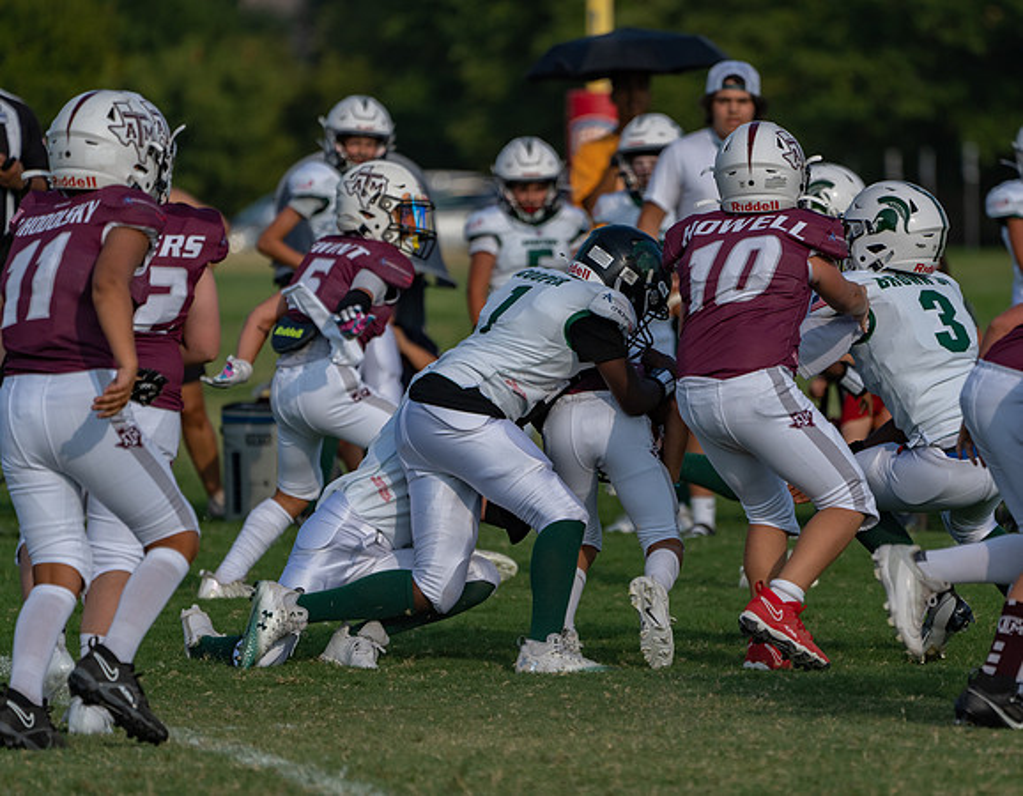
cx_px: 657
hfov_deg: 4.0
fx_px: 14731
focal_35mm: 492
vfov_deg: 3.1
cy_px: 430
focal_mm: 400
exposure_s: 1/1600
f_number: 5.6
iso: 200
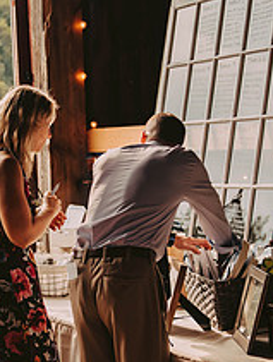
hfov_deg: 15.6
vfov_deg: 20.6
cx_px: 98
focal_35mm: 95
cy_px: 193
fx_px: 996
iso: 400
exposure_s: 1/400
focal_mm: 36
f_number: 2.8
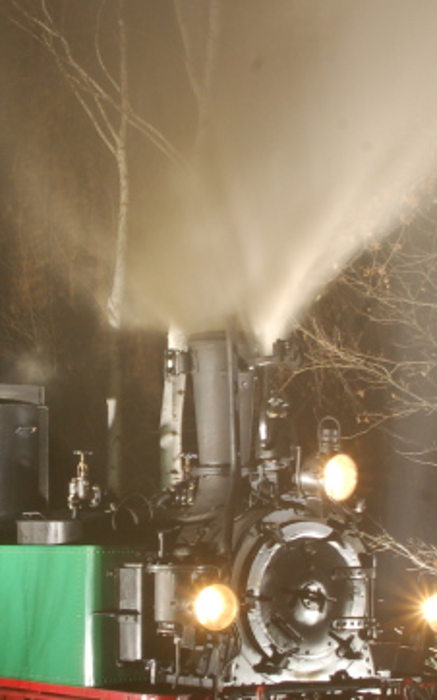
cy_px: 474
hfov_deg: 11.4
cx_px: 164
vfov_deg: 18.2
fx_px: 2178
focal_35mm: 114
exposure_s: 3
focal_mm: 31
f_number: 16
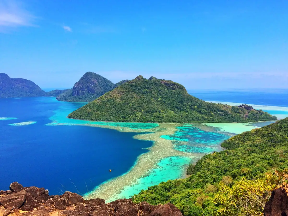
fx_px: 241
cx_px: 144
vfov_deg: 48.2
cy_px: 108
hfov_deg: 61.7
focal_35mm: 29
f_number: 2.2
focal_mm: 4.15
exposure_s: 1/2160
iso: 32
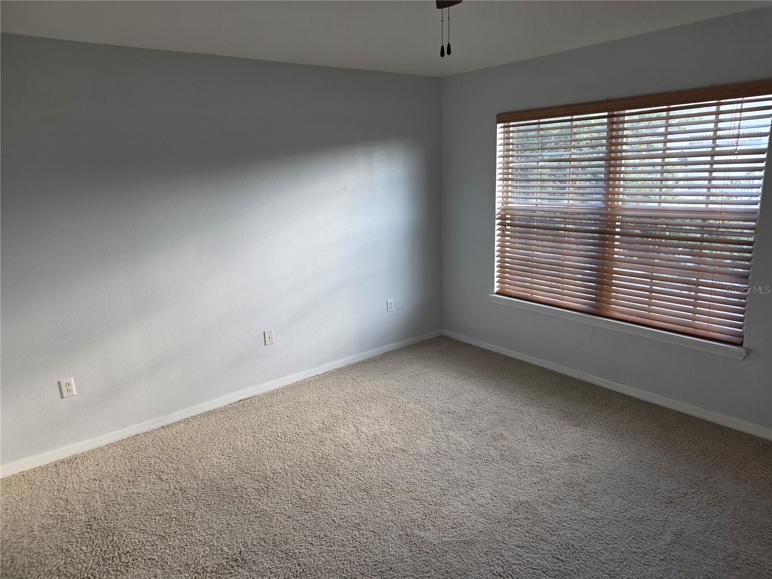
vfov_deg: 58.9
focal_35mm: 23
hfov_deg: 73.9
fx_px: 513
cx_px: 386
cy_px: 290
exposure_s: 1/180
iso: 80
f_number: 1.7
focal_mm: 6.3
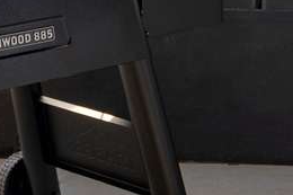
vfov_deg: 7.6
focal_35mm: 180
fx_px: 1464
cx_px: 86
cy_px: 7
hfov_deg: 11.4
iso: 100
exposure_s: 1/320
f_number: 2.8
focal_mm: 39
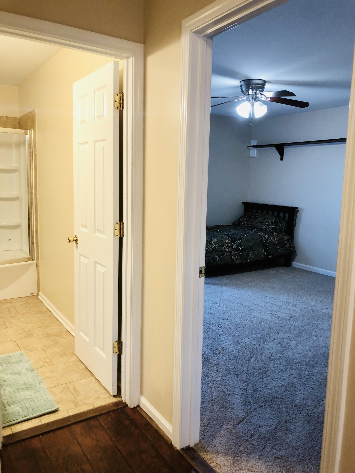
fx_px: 383
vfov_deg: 63.4
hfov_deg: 49.7
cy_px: 236
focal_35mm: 28
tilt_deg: -8.6
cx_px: 178
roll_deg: -1.0
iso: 40
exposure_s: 1/20
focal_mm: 4
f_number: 1.8
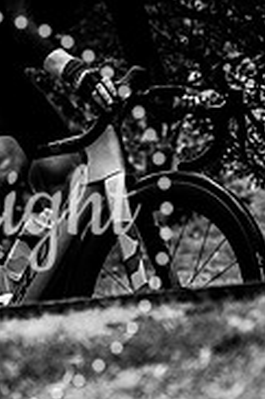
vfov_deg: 5.5
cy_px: 179
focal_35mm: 372
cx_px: -44
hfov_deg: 3.7
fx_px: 4115
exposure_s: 1/1000
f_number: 2.8
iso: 400
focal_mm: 70
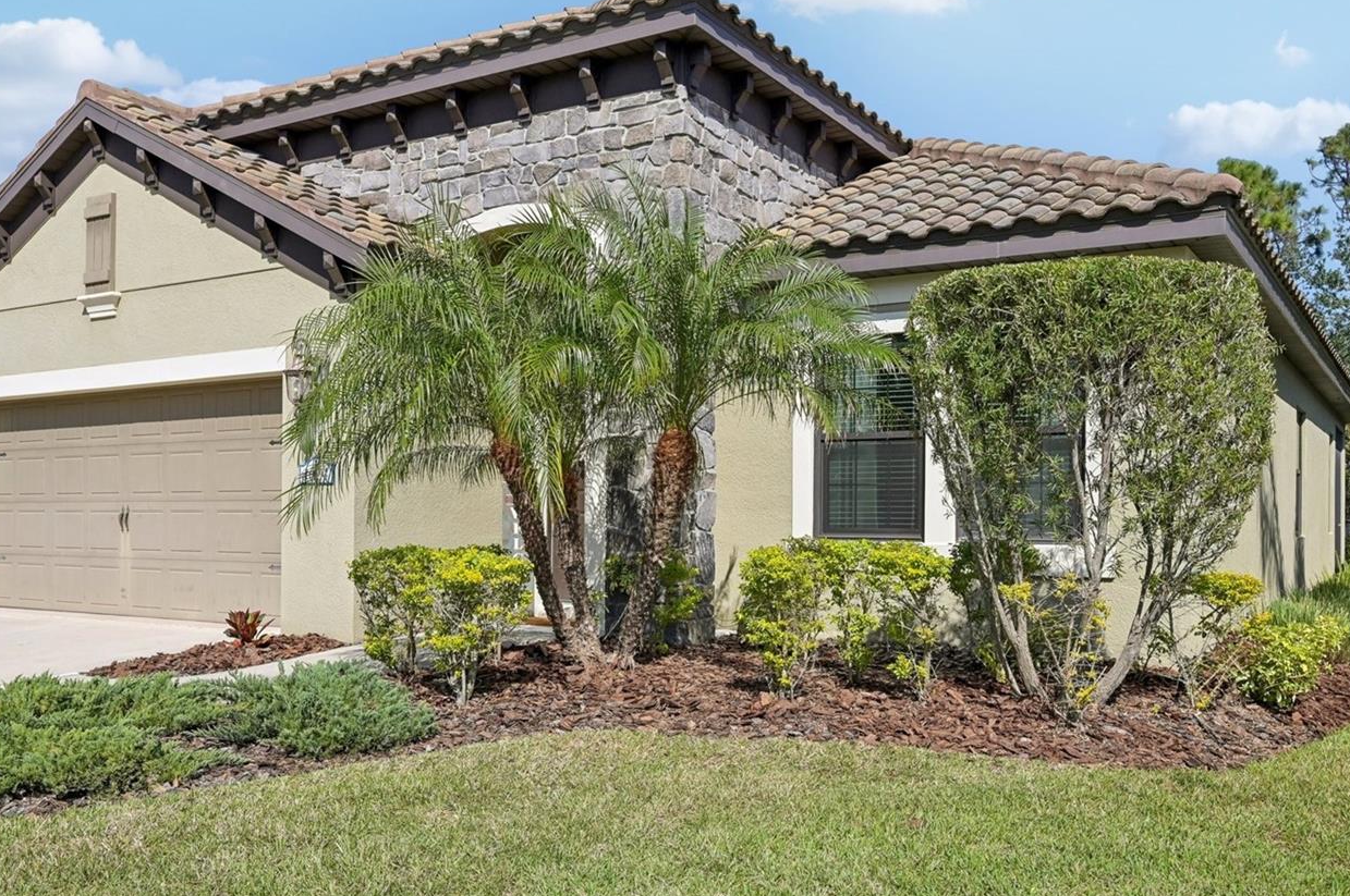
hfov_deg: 60.3
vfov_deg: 42.2
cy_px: 443
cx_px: 634
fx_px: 1161
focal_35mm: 31
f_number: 8
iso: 400
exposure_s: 1/1600
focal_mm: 24
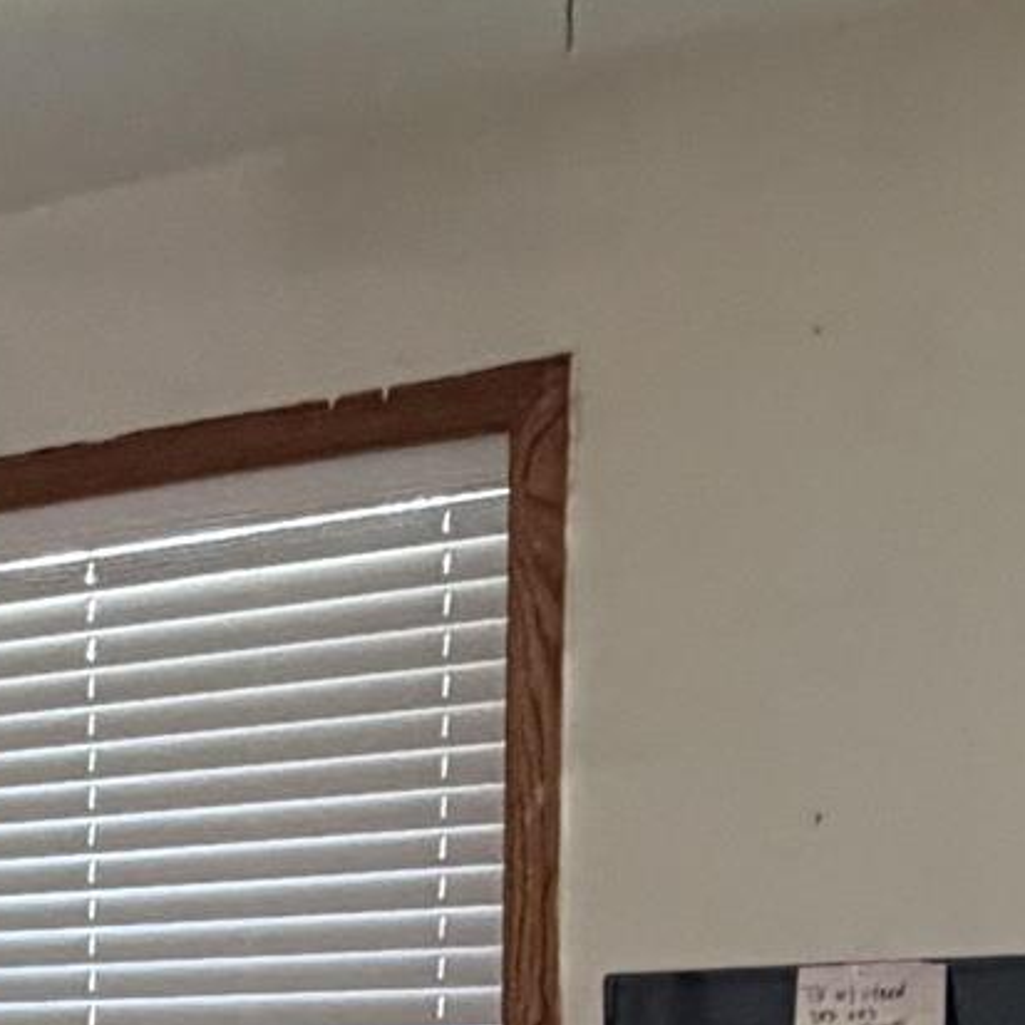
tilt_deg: -5.8
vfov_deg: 17.5
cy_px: 1402
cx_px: -591
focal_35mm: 92
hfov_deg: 16.8
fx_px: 3082
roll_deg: +1.9
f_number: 2.2
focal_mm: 2.22
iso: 320
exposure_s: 1/60
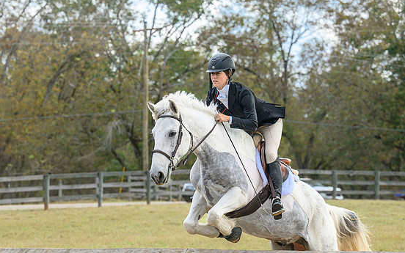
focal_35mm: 166
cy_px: 203
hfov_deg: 12.6
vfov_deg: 7.9
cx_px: 121
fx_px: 1832
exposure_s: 1/1000
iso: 640
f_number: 3.5
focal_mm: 90
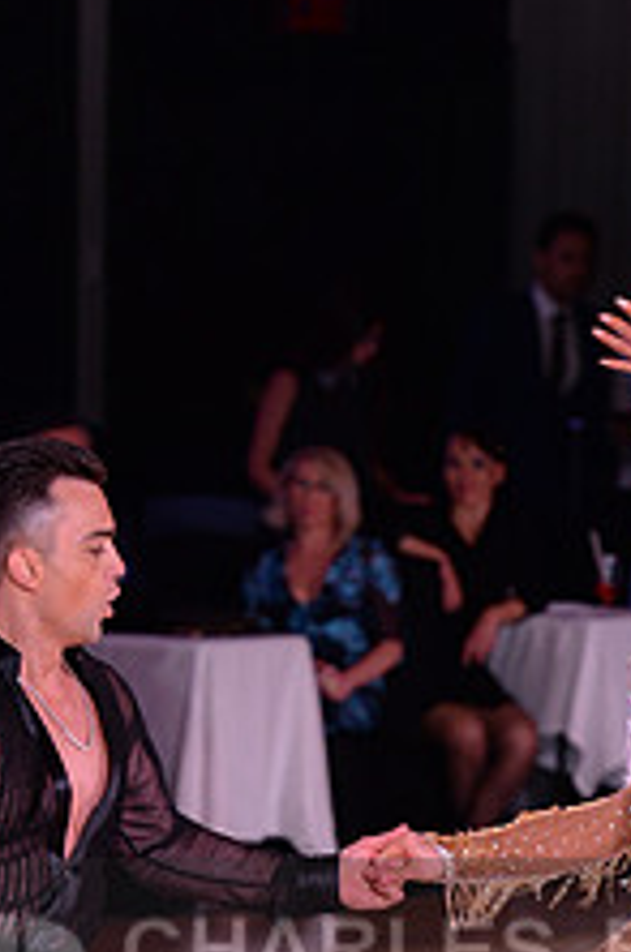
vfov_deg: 4.5
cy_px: 1003
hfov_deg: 3.0
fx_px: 12097
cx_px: 388
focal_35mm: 458
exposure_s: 1/250
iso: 2000
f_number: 5
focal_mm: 175
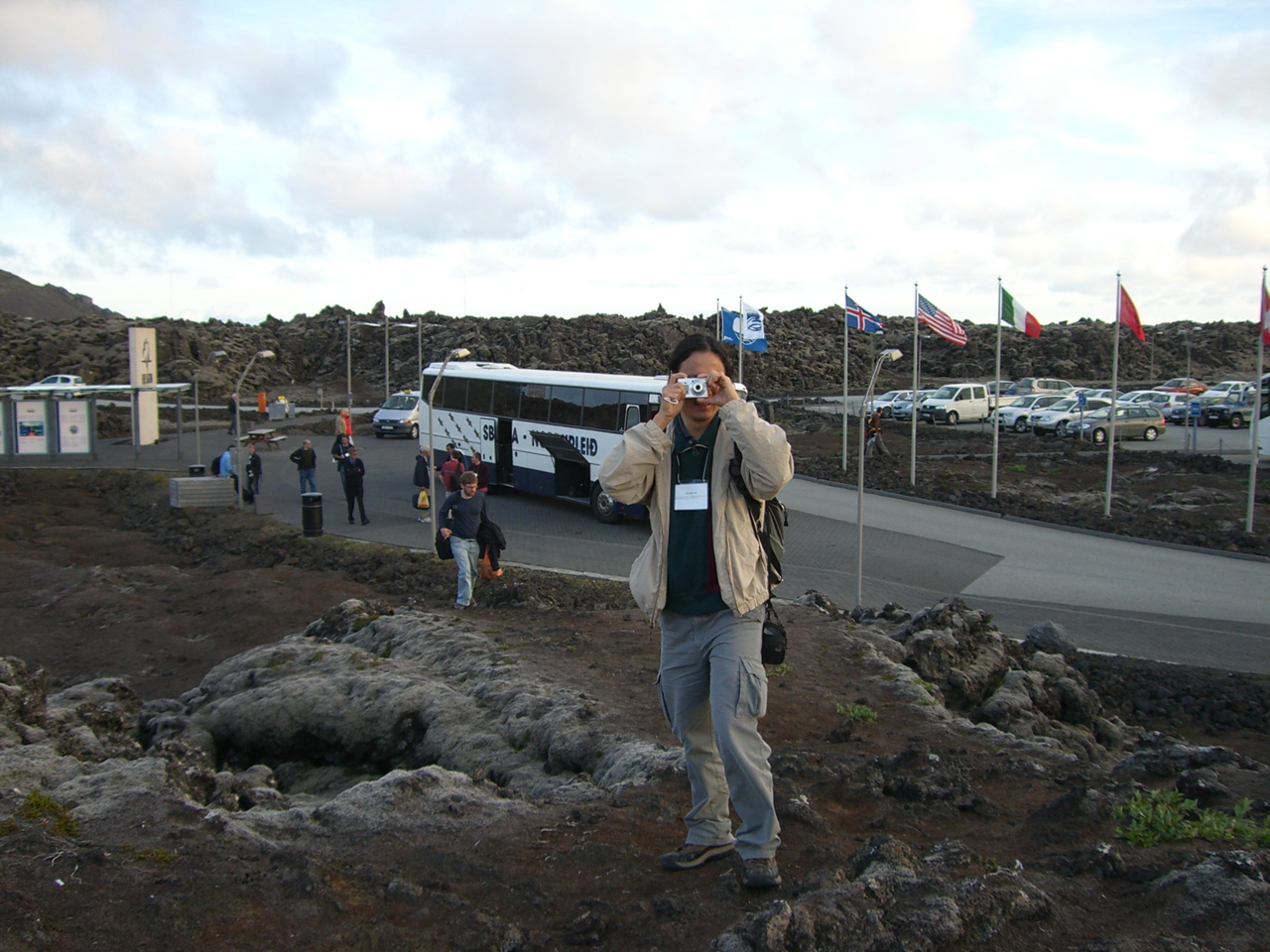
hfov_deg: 49.0
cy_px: 476
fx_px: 1394
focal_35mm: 38
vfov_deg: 37.7
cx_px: 635
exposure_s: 1/200
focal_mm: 6.2
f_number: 2.7
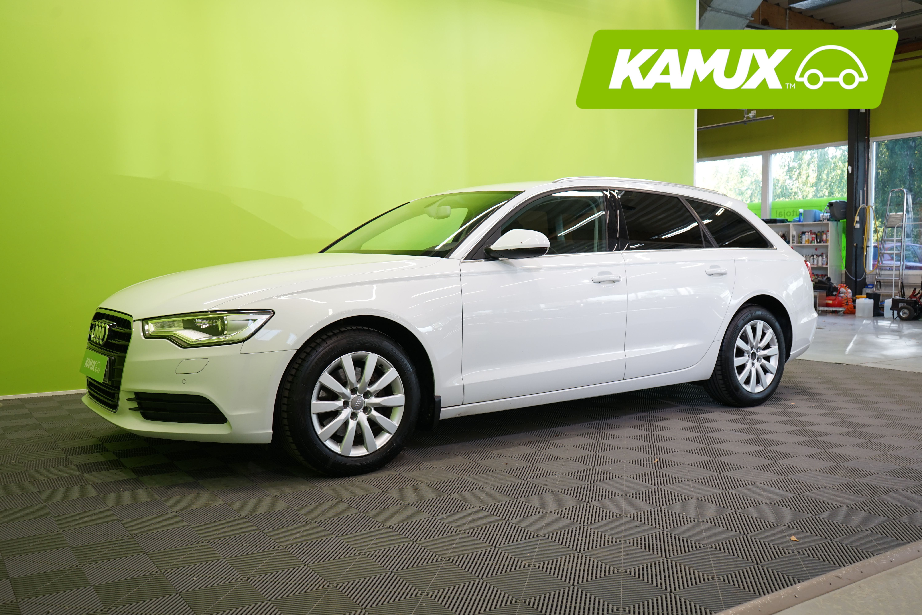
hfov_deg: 58.7
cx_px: 461
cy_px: 308
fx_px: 819
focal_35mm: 32
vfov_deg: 41.1
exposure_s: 1/30
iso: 400
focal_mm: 32
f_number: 5.6
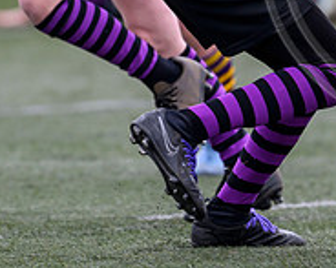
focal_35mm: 1532
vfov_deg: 1.0
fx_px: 15227
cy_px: -8
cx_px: 413
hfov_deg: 1.3
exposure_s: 1/1600
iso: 500
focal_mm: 400
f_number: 3.5
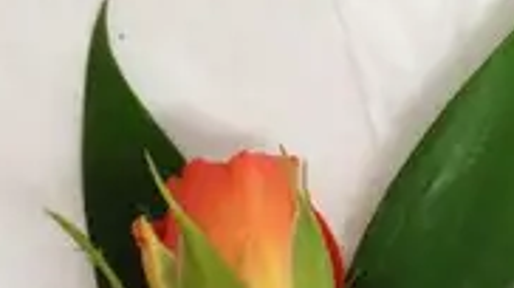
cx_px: 336
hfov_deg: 18.3
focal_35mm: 117
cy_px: 637
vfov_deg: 9.4
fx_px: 1593
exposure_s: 1/20
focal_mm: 4.28
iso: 100
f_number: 2.4
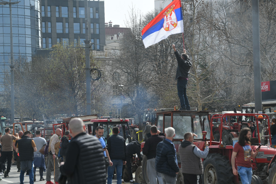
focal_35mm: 112
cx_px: 138
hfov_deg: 18.3
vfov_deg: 12.2
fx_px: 859
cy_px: 92
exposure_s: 1/2000
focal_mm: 112
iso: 320
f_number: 5
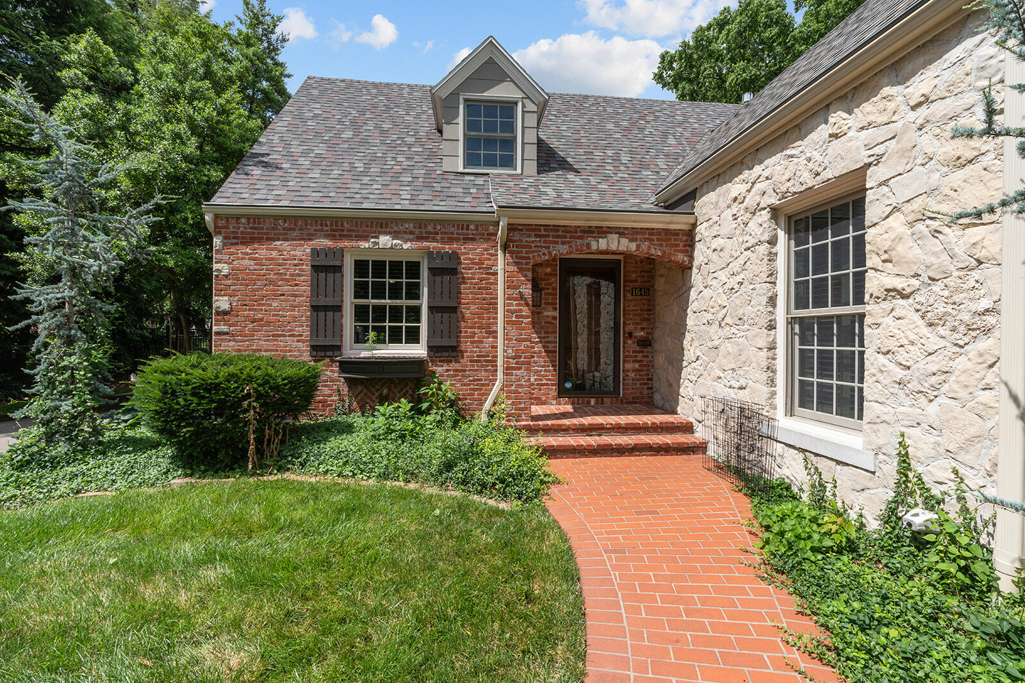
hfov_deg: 96.7
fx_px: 456
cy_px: 342
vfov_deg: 73.8
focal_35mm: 16
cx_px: 512
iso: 200
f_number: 18
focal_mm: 16
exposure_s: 1/125
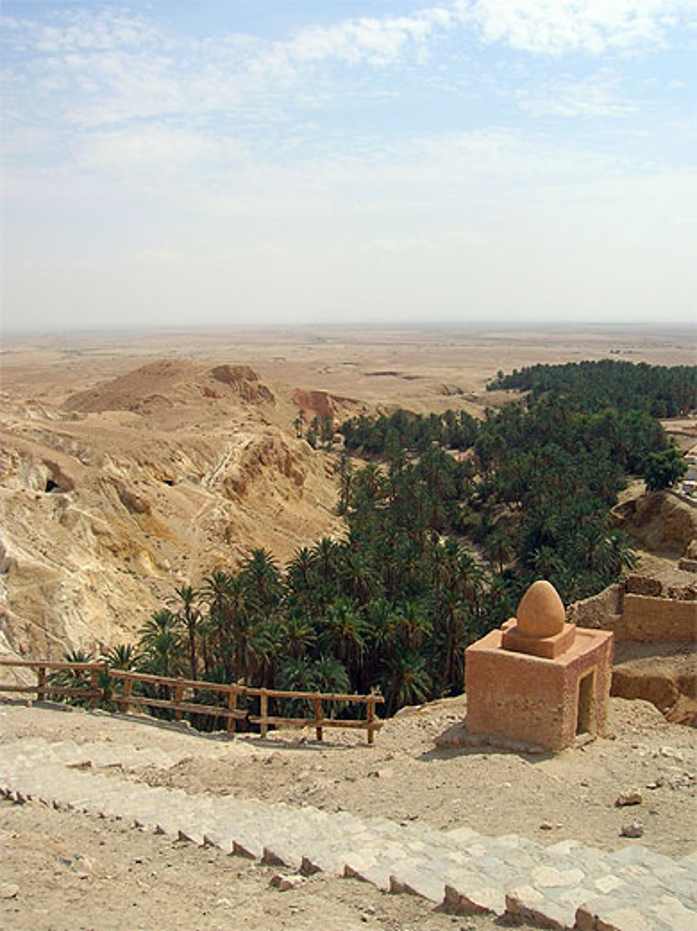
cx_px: 348
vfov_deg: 54.0
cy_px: 466
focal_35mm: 34
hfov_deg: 41.7
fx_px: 914
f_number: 4.9
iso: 50
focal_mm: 5.7
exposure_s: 1/737
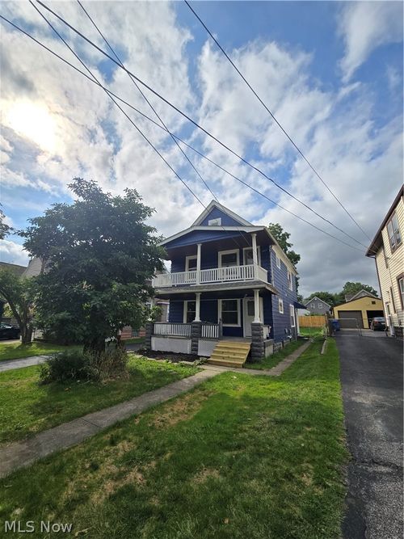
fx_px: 202
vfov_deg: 106.2
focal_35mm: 13
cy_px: 270
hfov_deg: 89.9
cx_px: 202
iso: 50
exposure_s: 1/3409
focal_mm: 2.2
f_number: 2.2
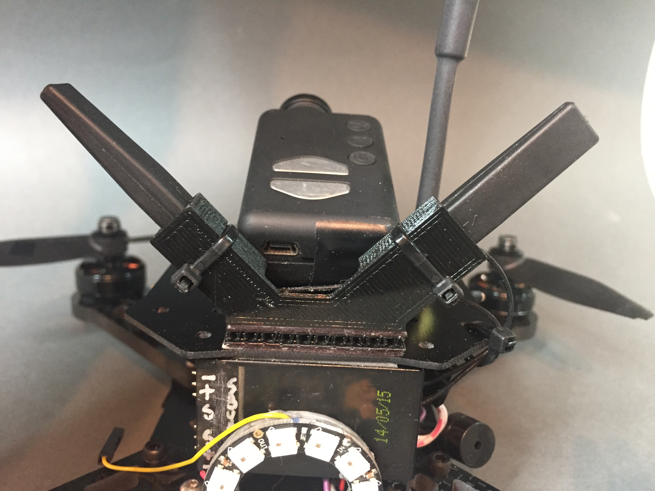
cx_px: 328
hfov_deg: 61.7
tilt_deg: -22.4
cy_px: 246
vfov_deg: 48.2
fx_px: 549
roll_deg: -1.3
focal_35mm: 29
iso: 250
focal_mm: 4.15
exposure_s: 1/20
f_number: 2.2
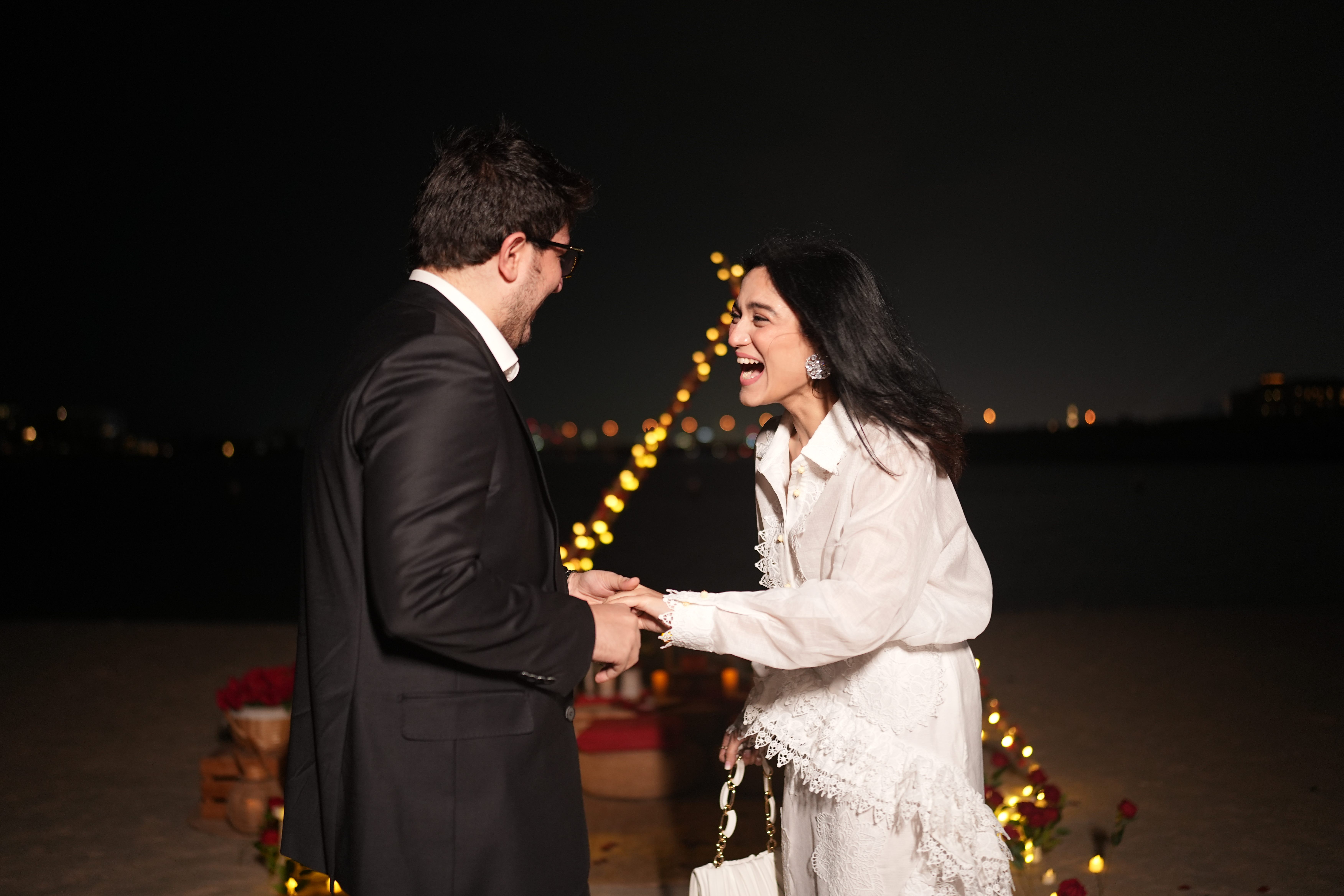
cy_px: 448
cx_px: 672
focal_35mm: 35
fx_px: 1307
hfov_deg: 54.4
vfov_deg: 37.9
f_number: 1.4
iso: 800
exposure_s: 1/100
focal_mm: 35
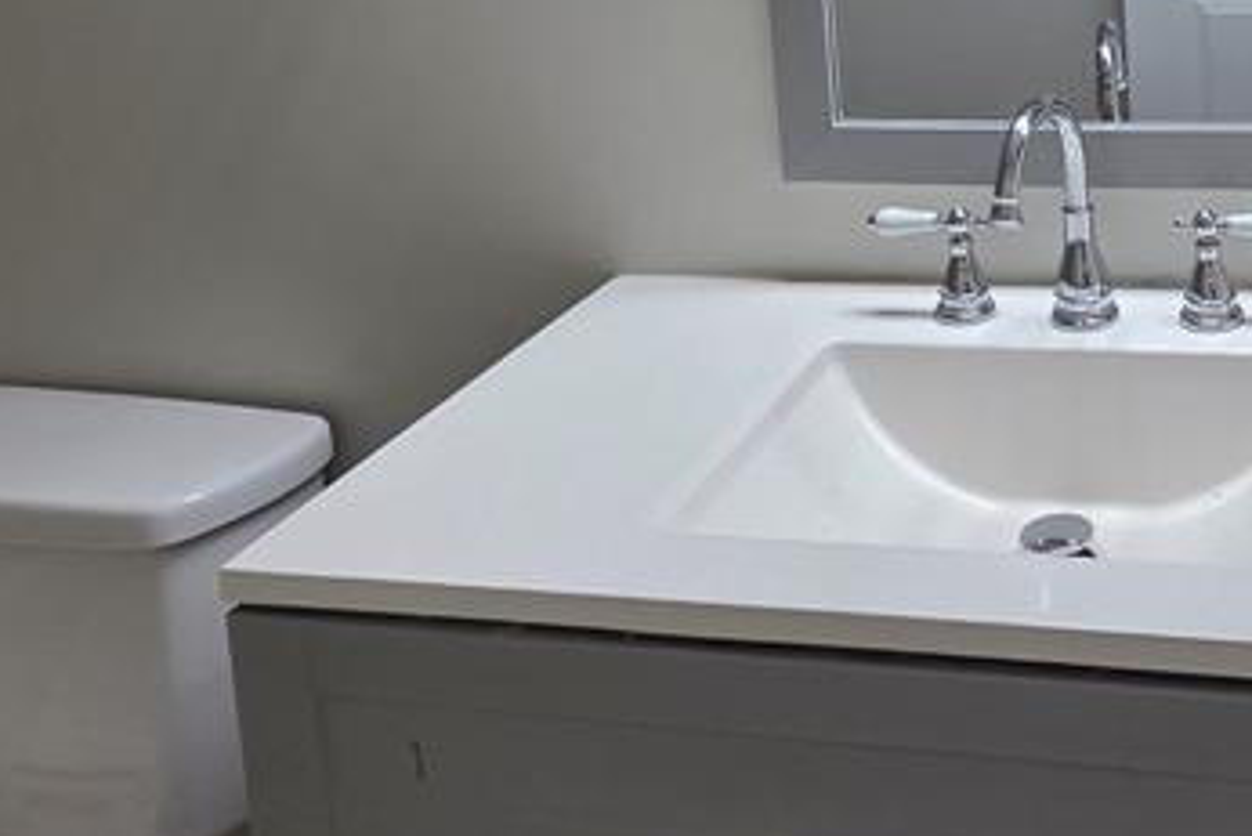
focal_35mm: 40
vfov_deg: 29.1
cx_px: 1082
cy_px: -156
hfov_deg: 44.8
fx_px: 1392
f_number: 2.2
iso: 100
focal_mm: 2.2
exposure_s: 1/120
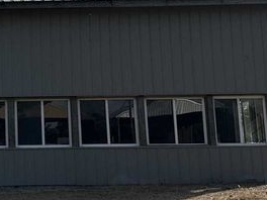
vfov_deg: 15.7
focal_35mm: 93
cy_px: 23
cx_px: -20
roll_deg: +0.5
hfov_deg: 20.2
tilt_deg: +9.9
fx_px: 717
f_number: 1.78
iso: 80
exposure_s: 1/9709
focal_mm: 6.86
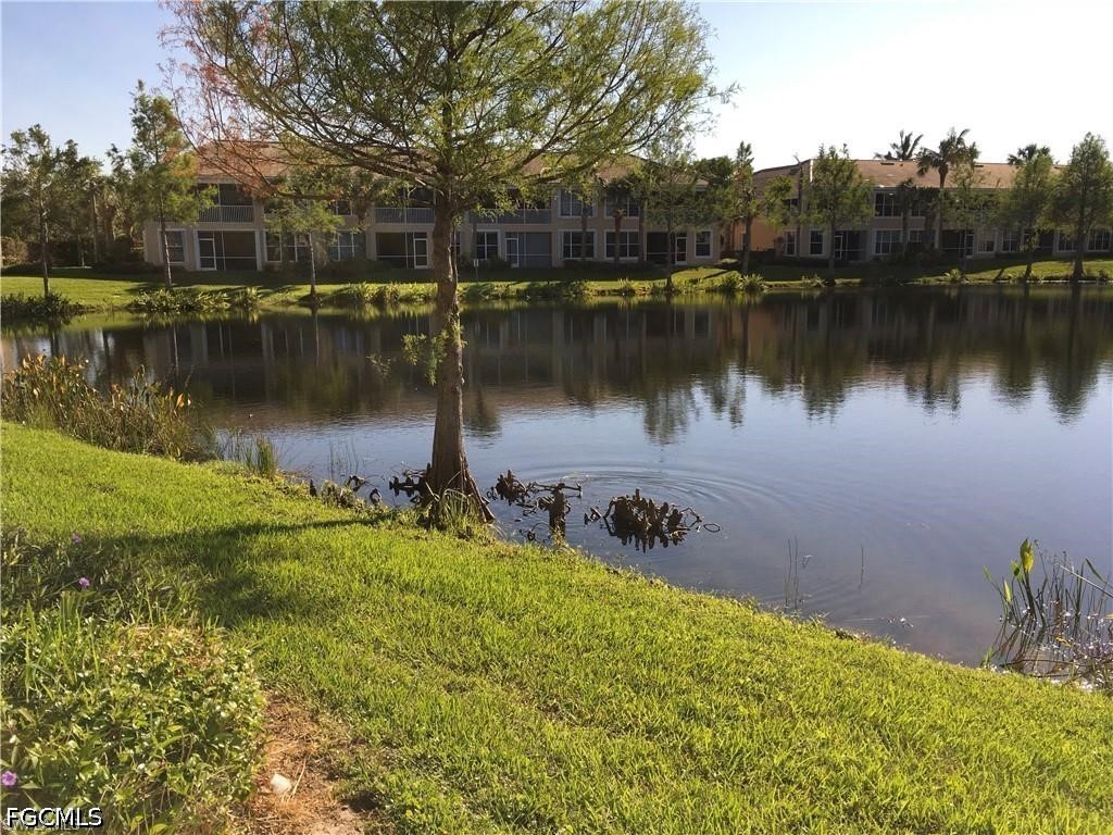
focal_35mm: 29
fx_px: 932
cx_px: 556
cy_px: 418
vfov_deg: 48.2
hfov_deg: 61.7
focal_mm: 4.15
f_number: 2.2
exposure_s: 1/1876
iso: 32
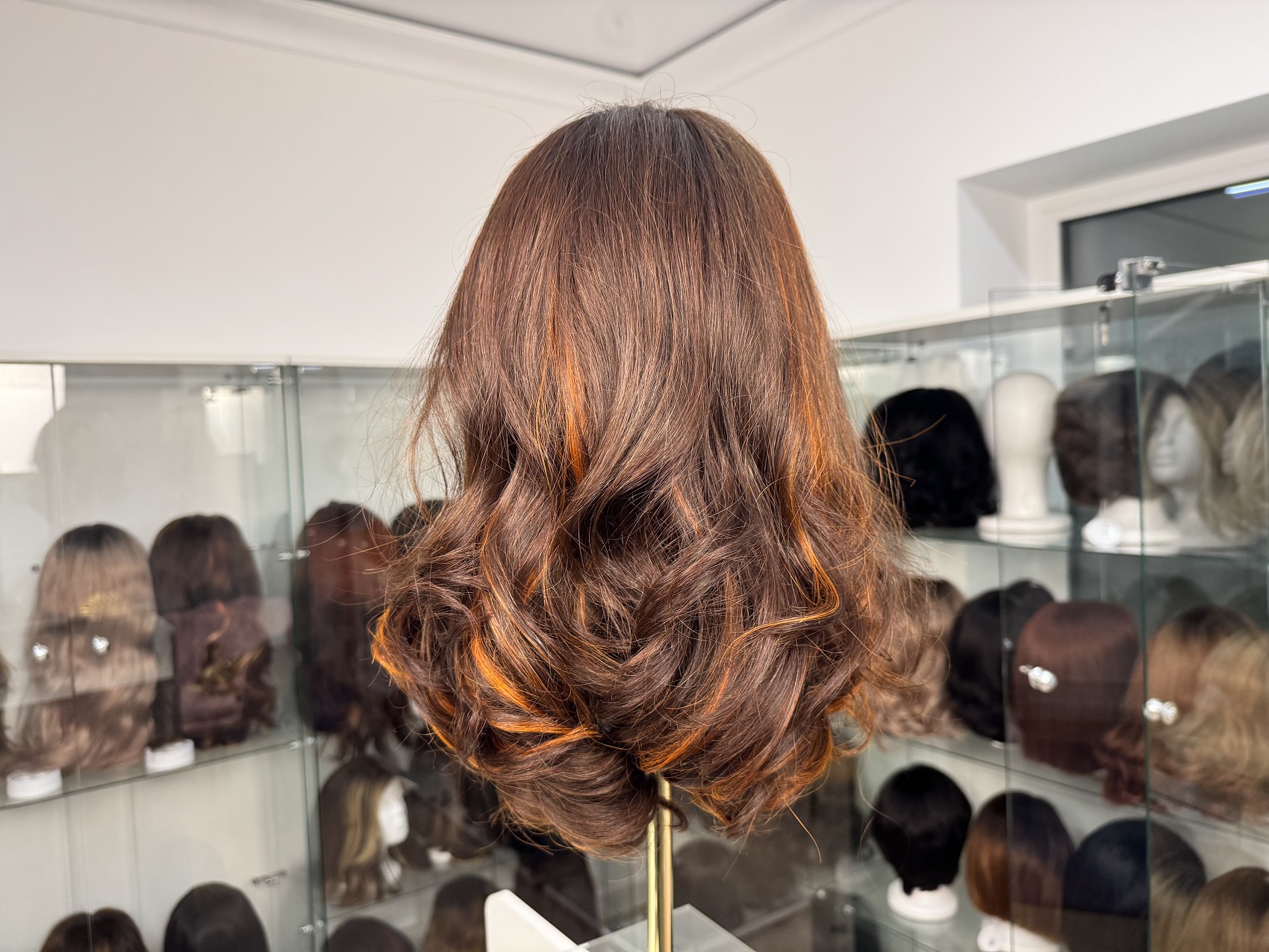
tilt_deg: -1.2
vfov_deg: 56.8
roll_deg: +1.7
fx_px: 880
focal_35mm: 24
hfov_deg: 71.6
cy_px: 476
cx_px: 634
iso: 200
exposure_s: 1/100
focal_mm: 6.76
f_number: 1.78
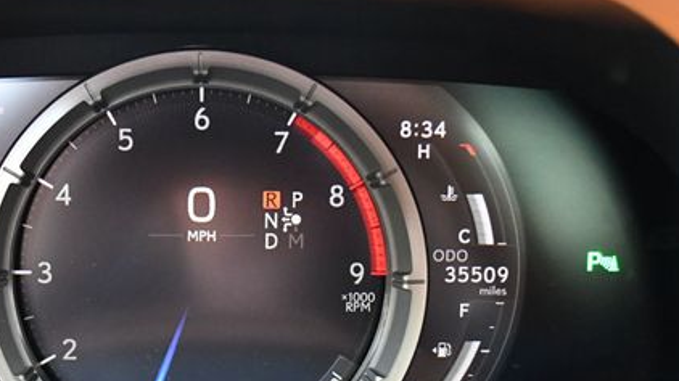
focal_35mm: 70
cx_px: 187
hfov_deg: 29.8
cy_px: 278
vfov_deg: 17.1
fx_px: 1260
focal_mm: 22
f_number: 4
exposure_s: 1/125
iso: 2500
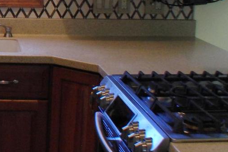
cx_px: -84
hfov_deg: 17.7
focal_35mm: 107
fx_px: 678
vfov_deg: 12.7
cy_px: 10
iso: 400
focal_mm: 7.3
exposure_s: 1/60
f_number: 4.2
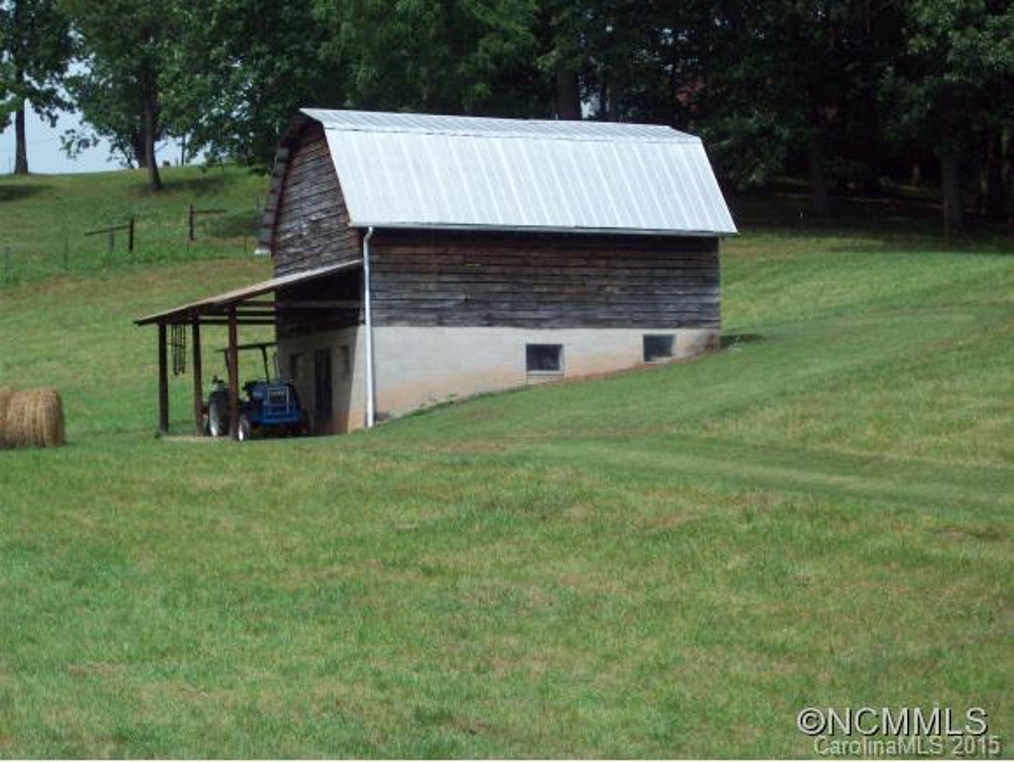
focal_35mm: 92
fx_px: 2697
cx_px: 507
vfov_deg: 16.1
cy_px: 381
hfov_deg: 21.3
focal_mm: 15.3
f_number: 9.5
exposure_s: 1/202
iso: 80
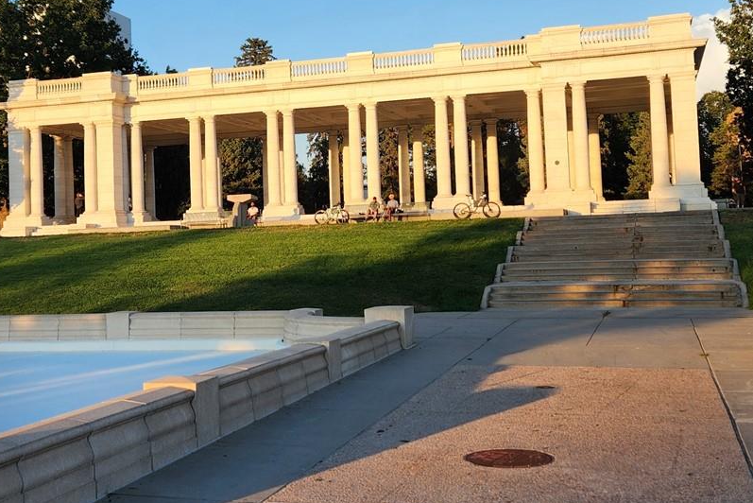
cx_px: 321
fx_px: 1004
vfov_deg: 28.0
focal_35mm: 48
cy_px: 175
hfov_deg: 41.0
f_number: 1.8
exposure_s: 1/458
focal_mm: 5.4
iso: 20
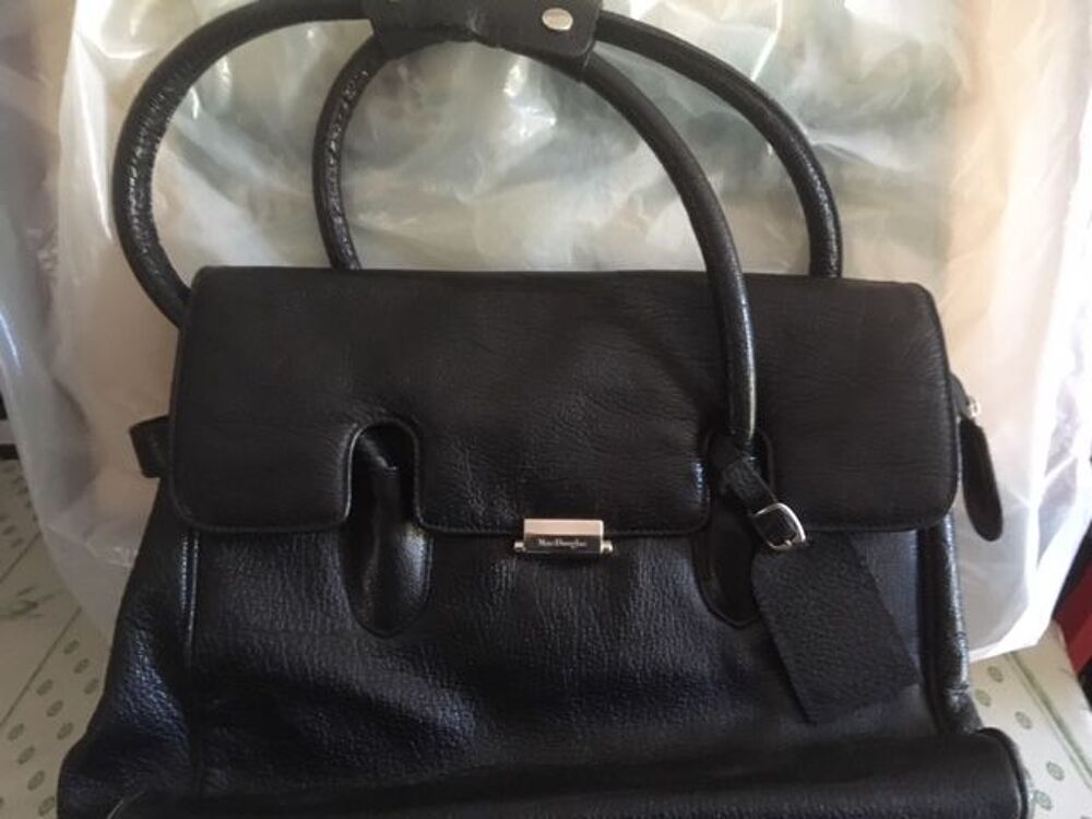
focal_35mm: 29
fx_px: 915
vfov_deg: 48.2
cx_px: 546
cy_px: 410
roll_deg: +6.5
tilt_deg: -24.1
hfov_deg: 61.7
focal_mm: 4.15
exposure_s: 1/17
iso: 320
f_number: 2.2
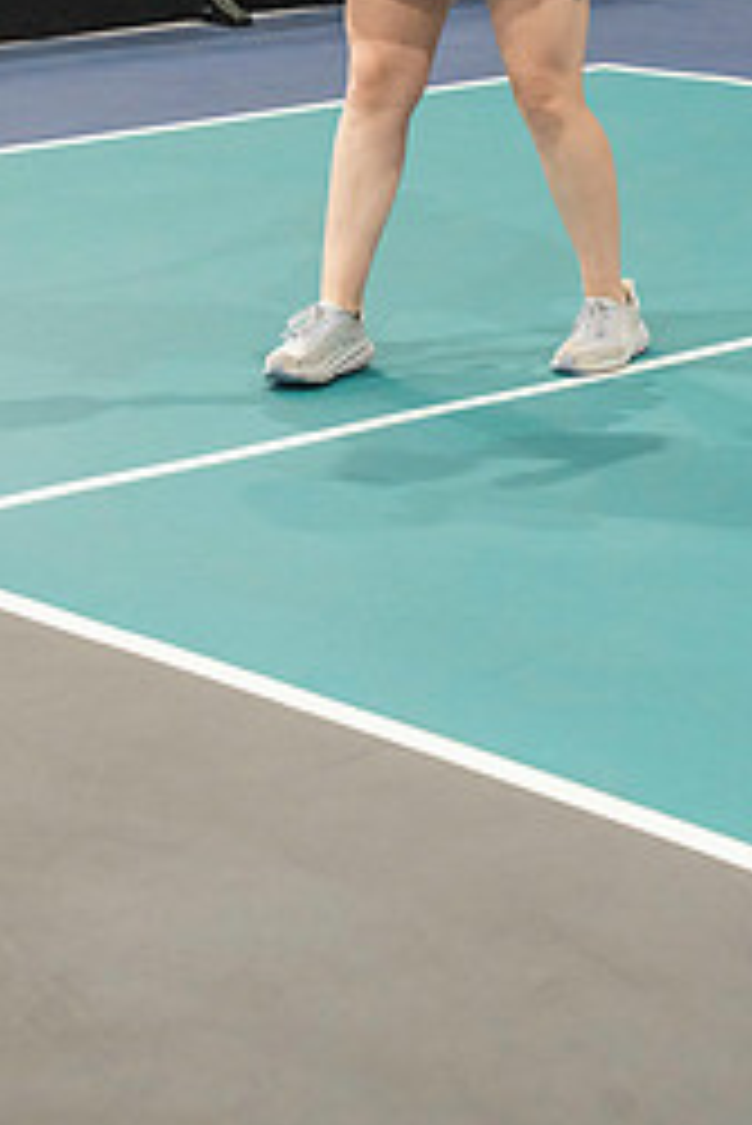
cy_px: 194
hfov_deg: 10.9
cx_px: 527
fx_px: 3942
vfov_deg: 16.1
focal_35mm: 126
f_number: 4
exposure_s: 1/400
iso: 6400
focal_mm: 70
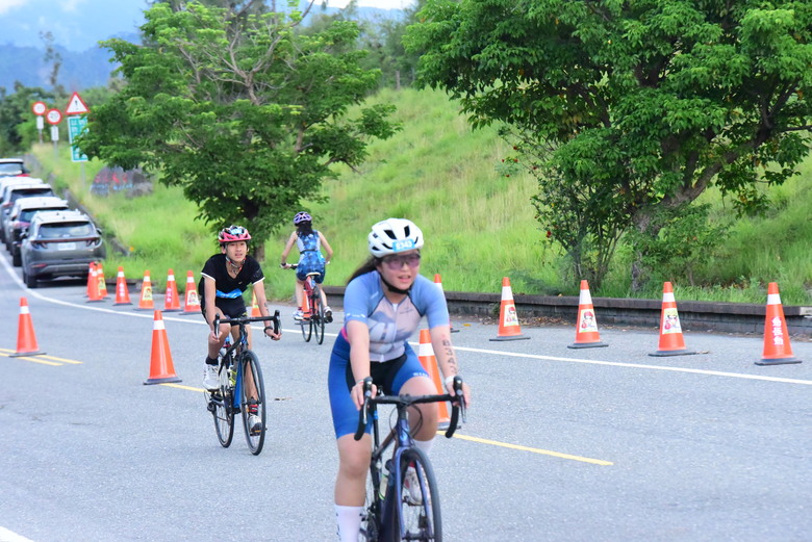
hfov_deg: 13.2
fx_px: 3498
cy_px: 271
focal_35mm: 155
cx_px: 406
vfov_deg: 8.9
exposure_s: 1/4000
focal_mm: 155
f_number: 8
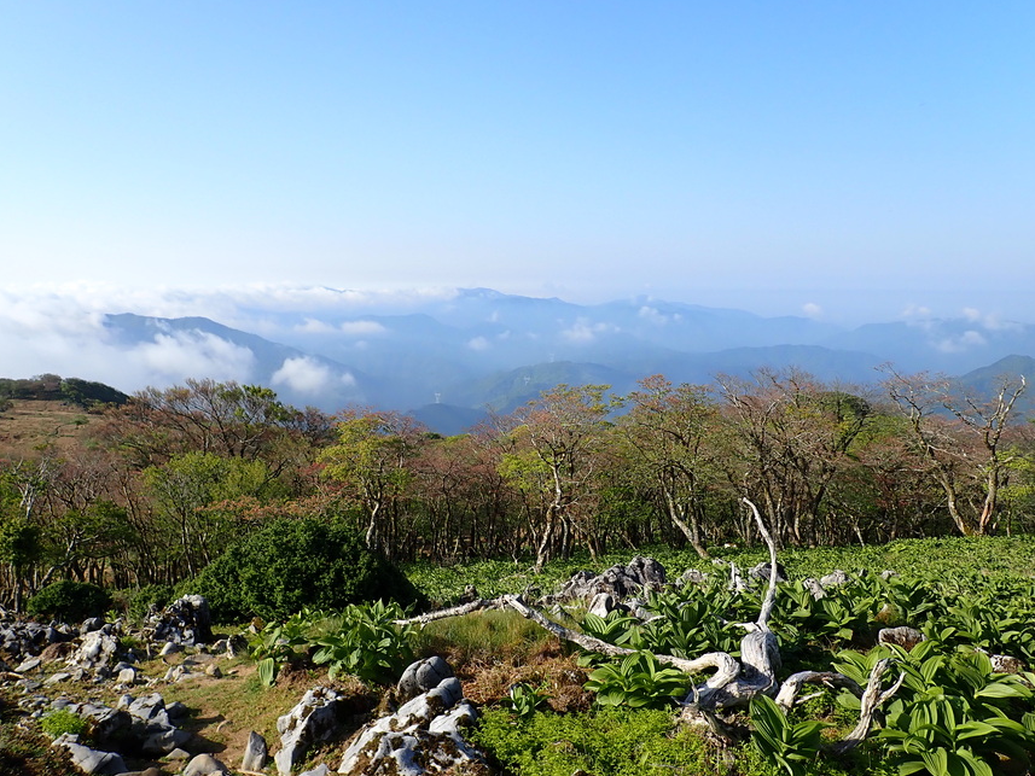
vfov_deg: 49.7
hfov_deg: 63.4
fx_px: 837
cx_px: 499
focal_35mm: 28
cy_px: 421
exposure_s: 1/160
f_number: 8
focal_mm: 4.5
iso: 100
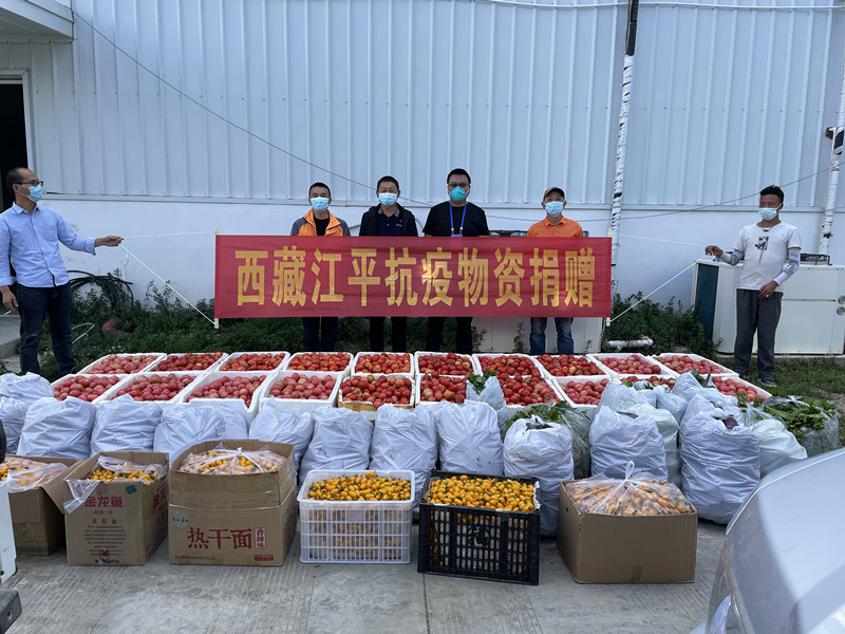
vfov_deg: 53.1
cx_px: 422
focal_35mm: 26
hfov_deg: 67.3
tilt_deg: -8.1
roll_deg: -2.4
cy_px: 317
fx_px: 635
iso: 32
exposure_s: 1/567
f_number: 1.6
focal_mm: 4.2
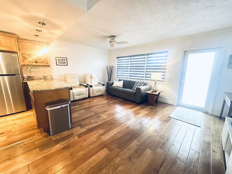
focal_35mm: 14
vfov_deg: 85.7
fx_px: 94
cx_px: 116
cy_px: 87
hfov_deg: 102.1
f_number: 2.2
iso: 640
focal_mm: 2.22
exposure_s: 1/60
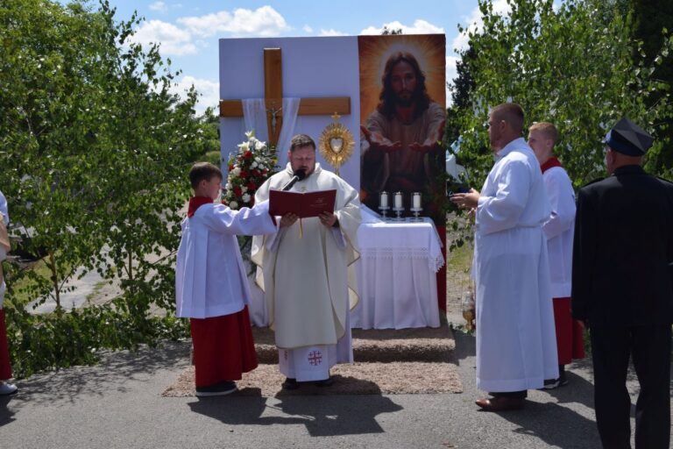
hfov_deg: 38.9
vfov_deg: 26.5
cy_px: 224
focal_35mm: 51
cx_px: 336
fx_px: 953
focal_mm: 34
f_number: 10
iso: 200
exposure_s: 1/400
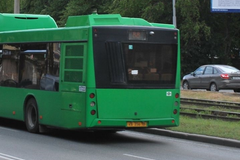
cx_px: 62
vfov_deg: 10.5
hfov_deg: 15.6
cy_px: 15
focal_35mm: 131
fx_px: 872
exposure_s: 1/200
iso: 100
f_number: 7.1
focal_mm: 27
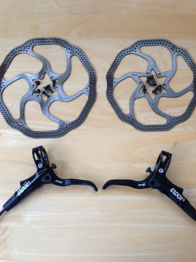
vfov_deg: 52.6
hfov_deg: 40.7
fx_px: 264
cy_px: 125
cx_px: 102
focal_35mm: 35
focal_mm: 4.12
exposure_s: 1/60
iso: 50
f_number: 2.4
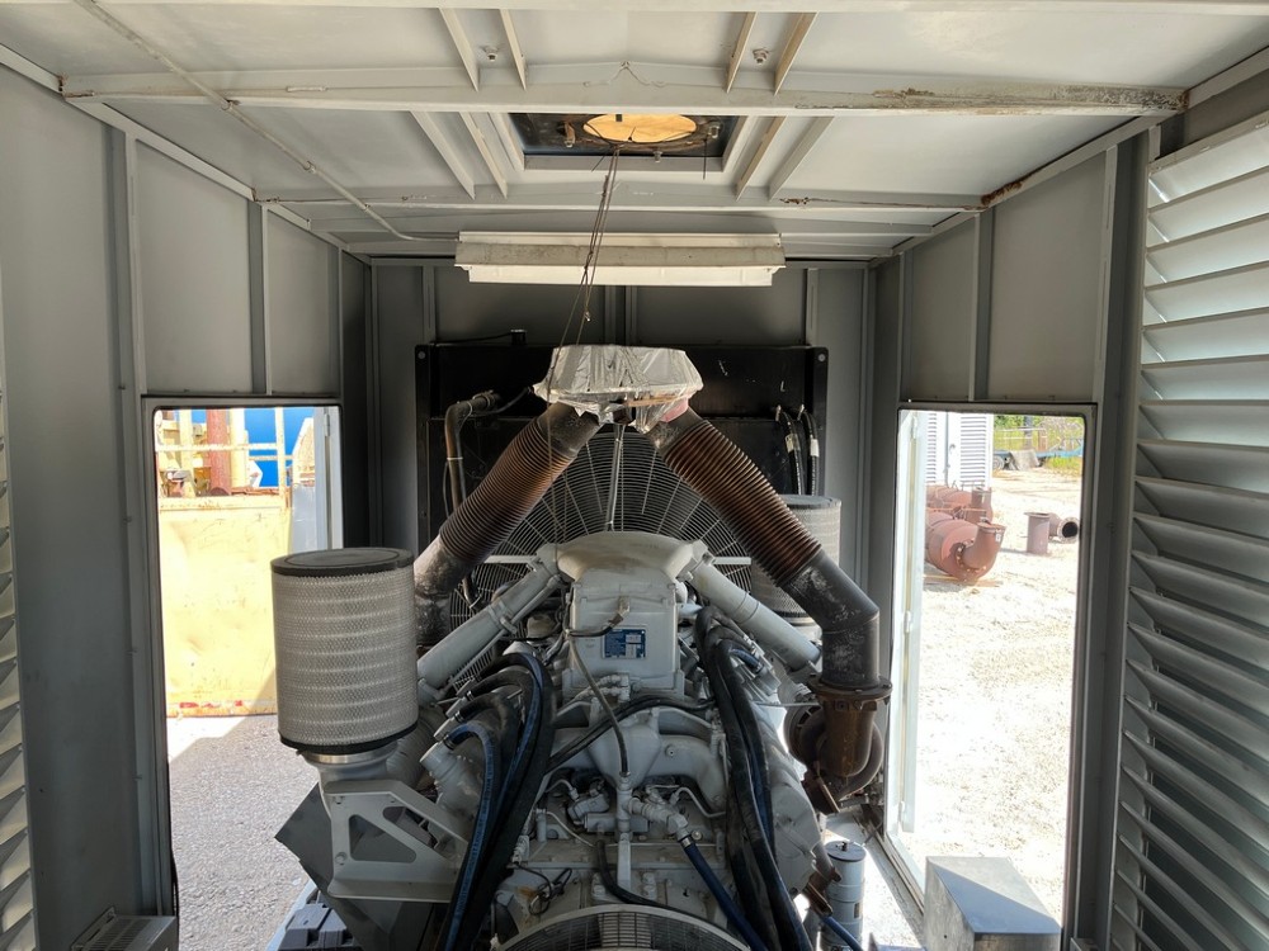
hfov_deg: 67.3
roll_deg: +1.3
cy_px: 476
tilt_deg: -4.7
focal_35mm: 26
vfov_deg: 53.1
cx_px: 634
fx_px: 953
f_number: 1.6
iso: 50
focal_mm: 5.1
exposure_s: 1/477
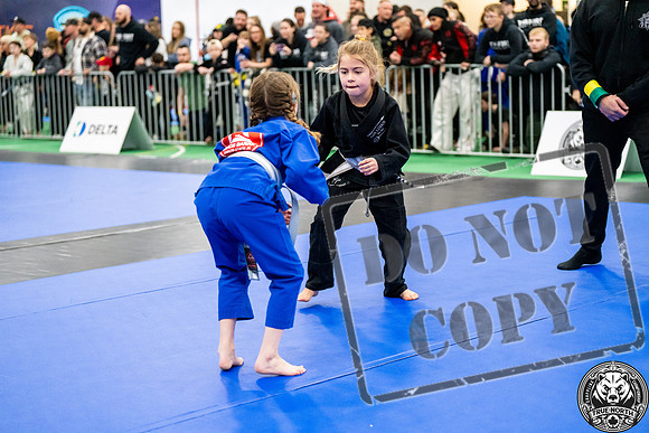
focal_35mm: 70
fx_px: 1262
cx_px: 324
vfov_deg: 19.5
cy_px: 216
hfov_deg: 28.8
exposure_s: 1/500
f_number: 2.8
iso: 5000
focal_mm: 70
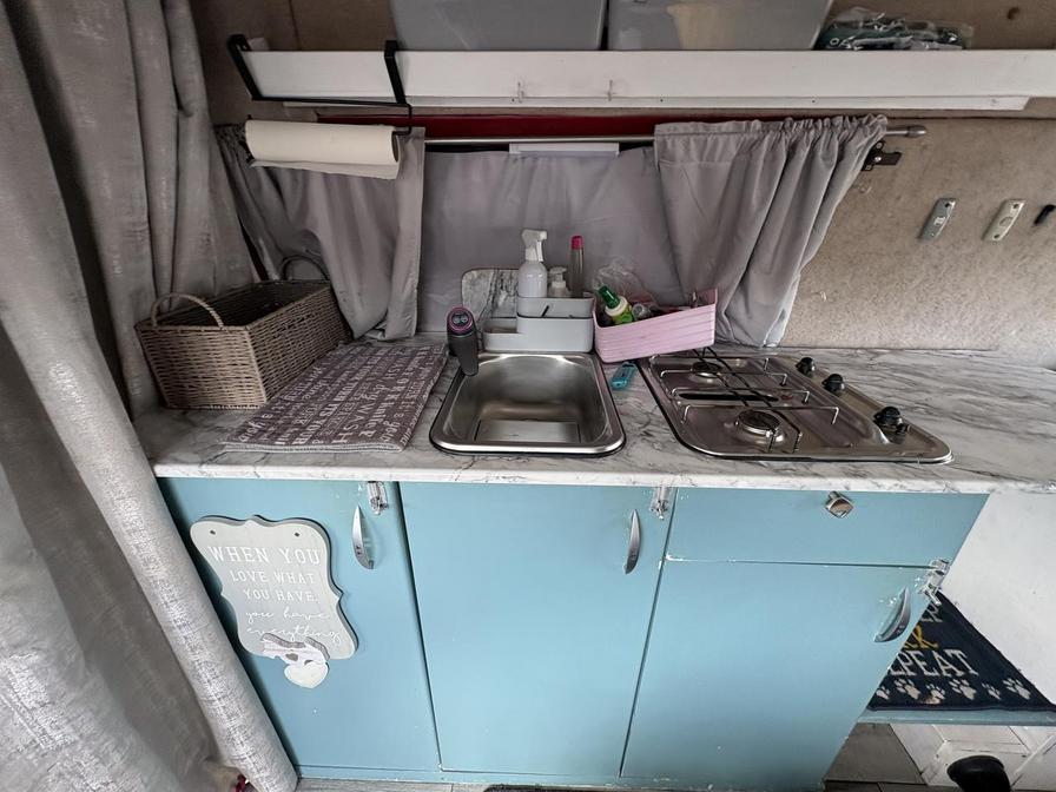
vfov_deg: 85.7
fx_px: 427
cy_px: 396
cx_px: 528
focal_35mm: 14
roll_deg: +2.9
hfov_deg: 102.1
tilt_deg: -21.3
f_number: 2.2
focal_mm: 2.22
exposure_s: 1/104
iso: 80
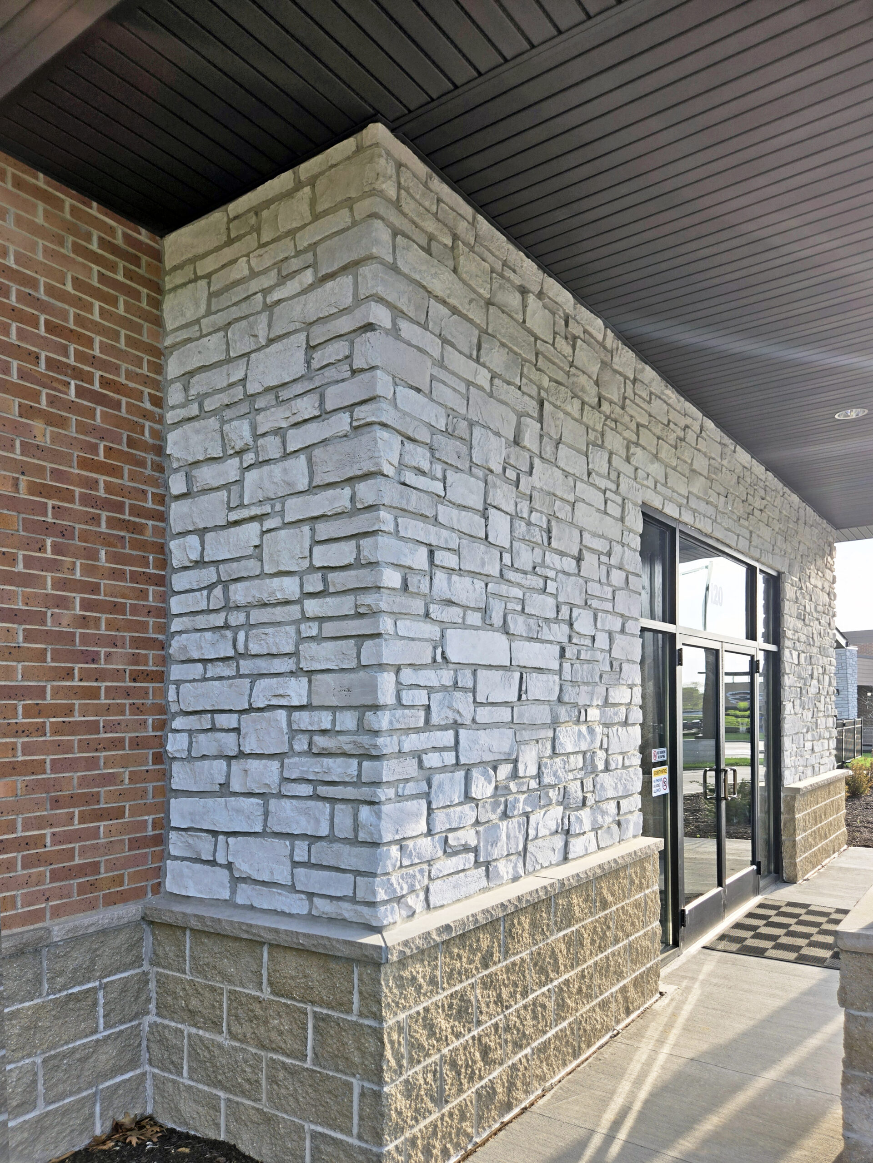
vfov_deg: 73.9
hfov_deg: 58.9
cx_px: 436
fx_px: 773
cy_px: 582
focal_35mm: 23
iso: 25
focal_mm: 5.4
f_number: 1.8
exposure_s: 1/479
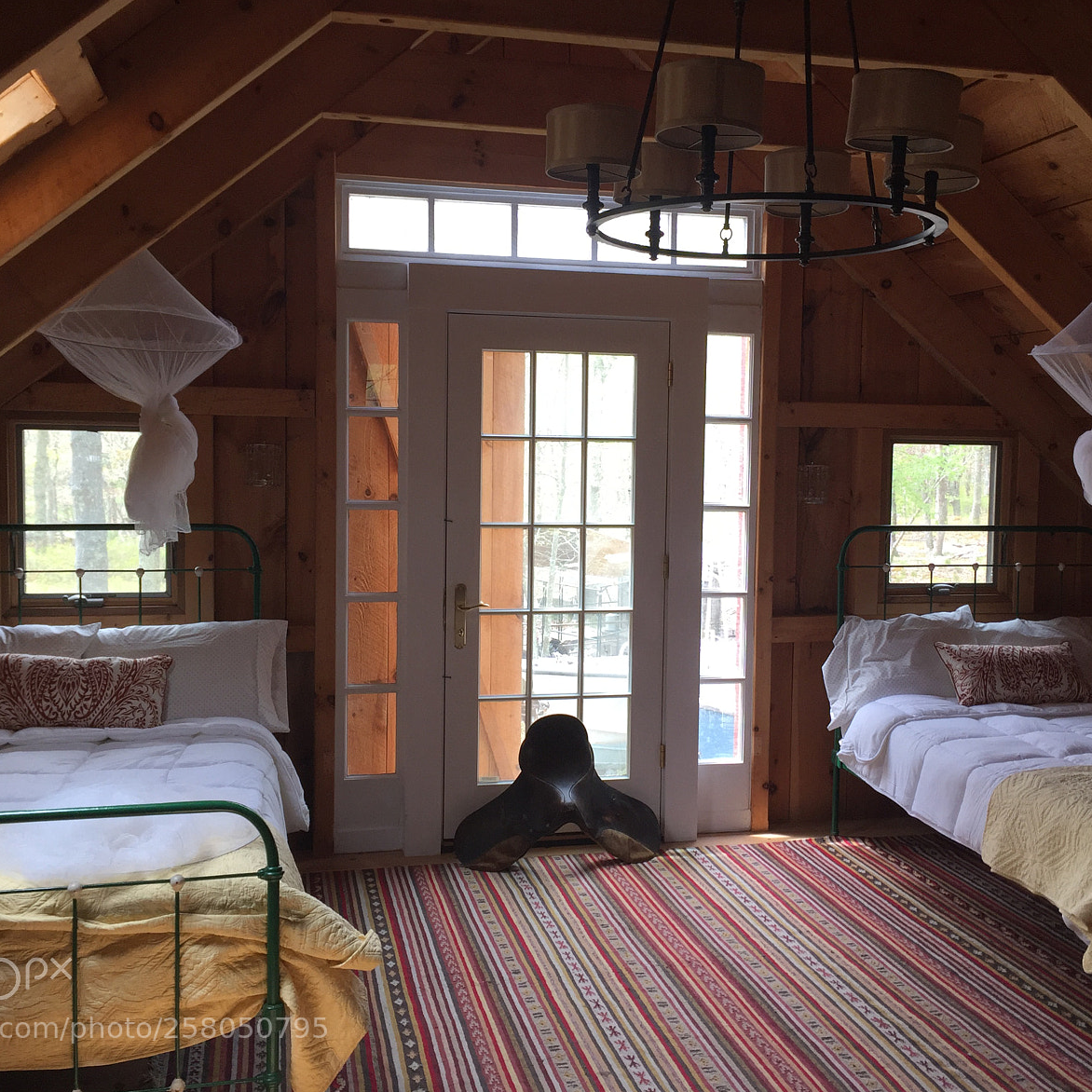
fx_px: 1249
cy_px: 542
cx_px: 586
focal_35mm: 35
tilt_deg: -4.8
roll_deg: -1.6
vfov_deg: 47.2
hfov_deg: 47.2
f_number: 2.2
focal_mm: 4.15
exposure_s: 1/120
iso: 40
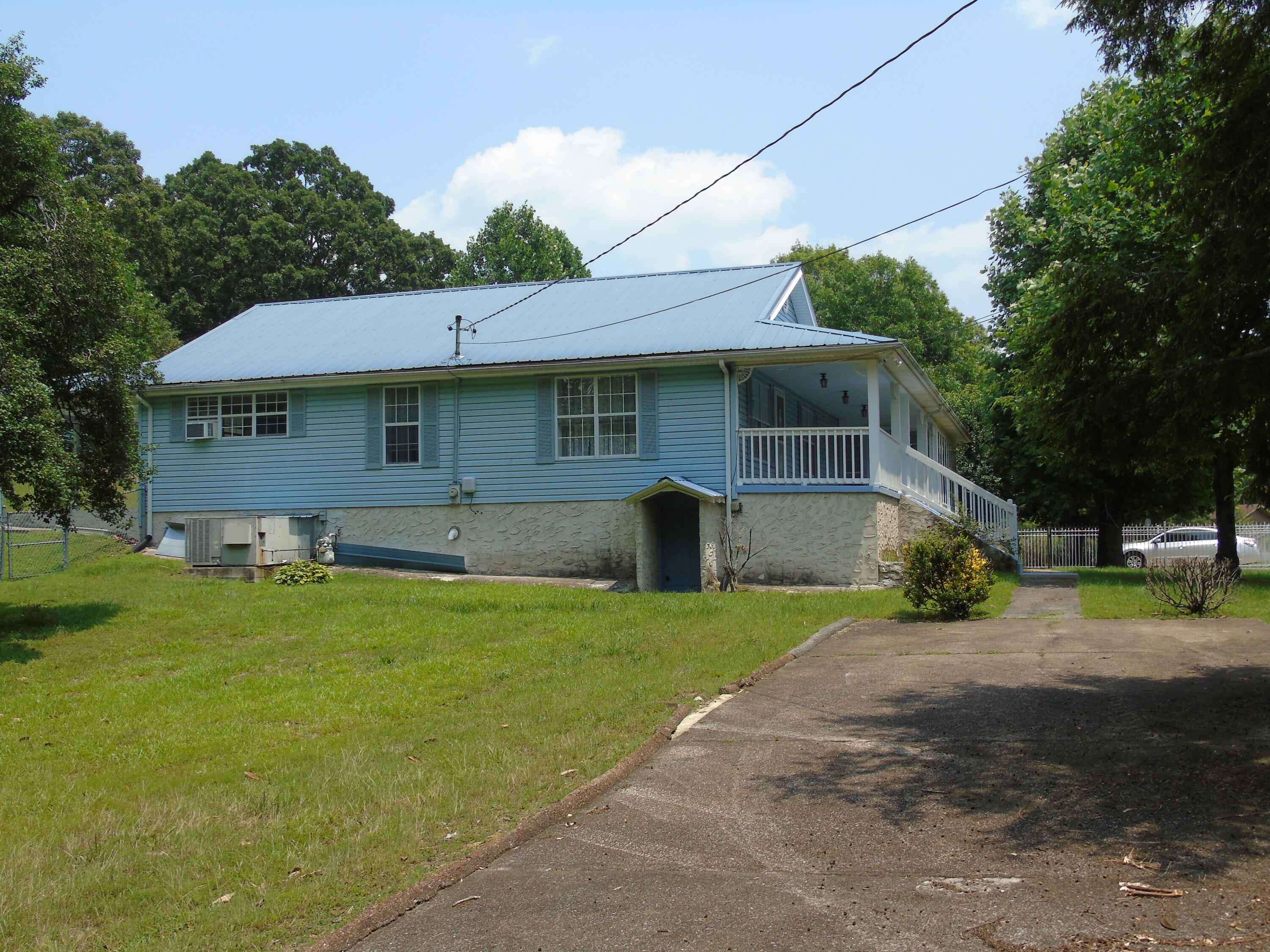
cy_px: 476
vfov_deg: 41.8
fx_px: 1247
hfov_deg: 54.0
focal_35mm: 34
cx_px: 635
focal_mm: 6.1
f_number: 3.8
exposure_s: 1/640
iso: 80
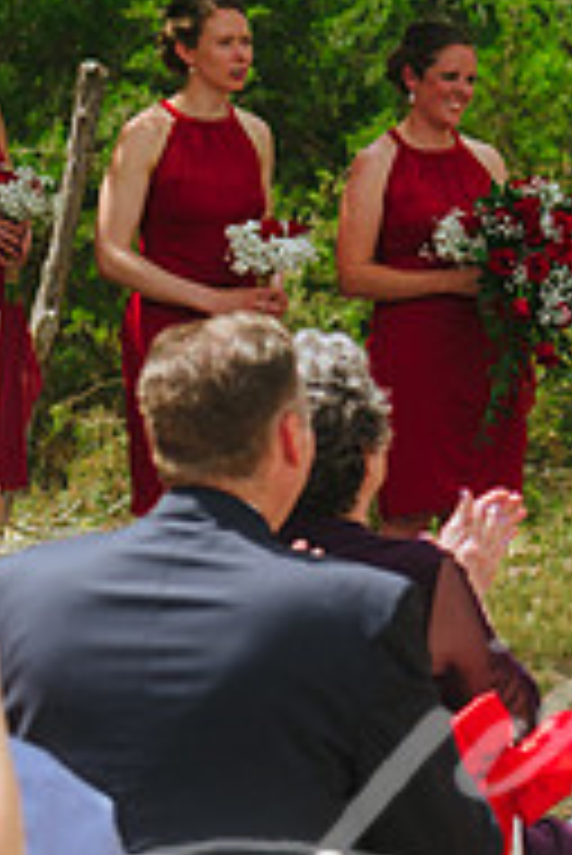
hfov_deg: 6.2
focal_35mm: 214
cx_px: 1234
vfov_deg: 9.6
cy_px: 227
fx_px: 5091
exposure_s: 1/1600
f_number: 2.8
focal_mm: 70
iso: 160
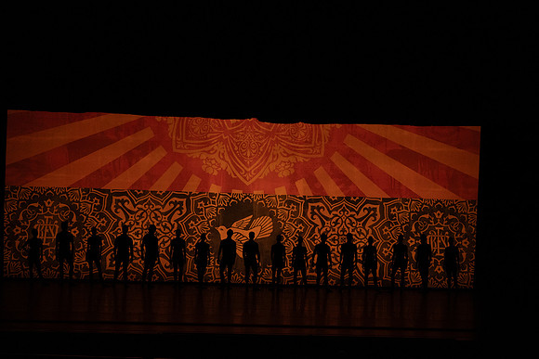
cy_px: 180
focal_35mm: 100
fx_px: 1498
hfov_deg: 20.4
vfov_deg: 13.7
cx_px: 270
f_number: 6.3
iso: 6400
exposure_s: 1/400
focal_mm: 100
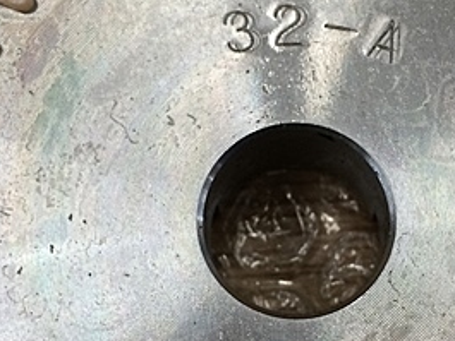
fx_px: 921
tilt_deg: -81.4
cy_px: 233
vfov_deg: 20.9
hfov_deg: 27.7
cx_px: 283
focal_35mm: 70
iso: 32
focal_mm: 4.15
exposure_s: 1/30
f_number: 2.2
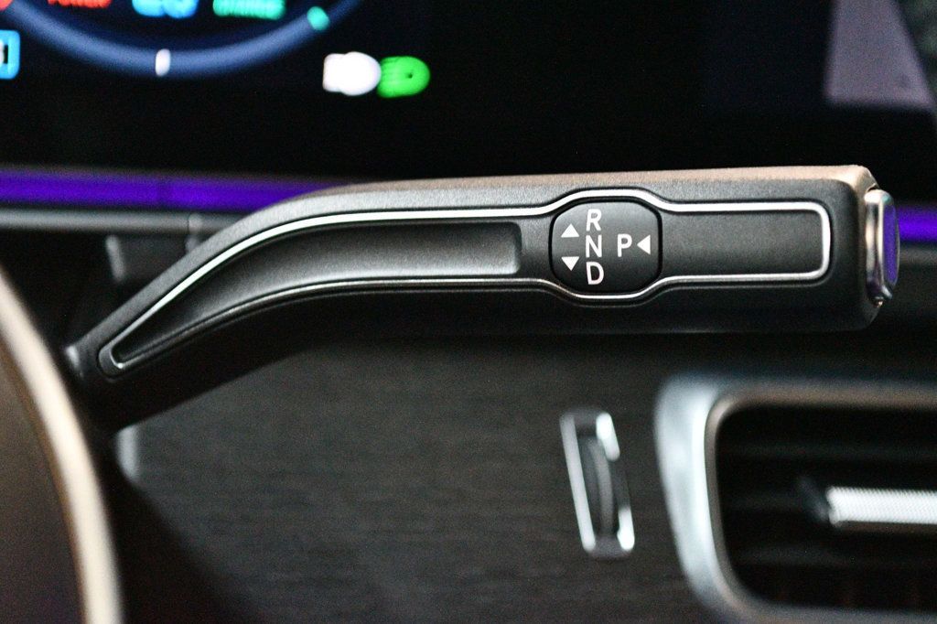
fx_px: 2133
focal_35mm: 82
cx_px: 468
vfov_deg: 16.6
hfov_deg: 24.8
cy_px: 312
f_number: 5.6
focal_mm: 55
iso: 12800
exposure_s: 1/40
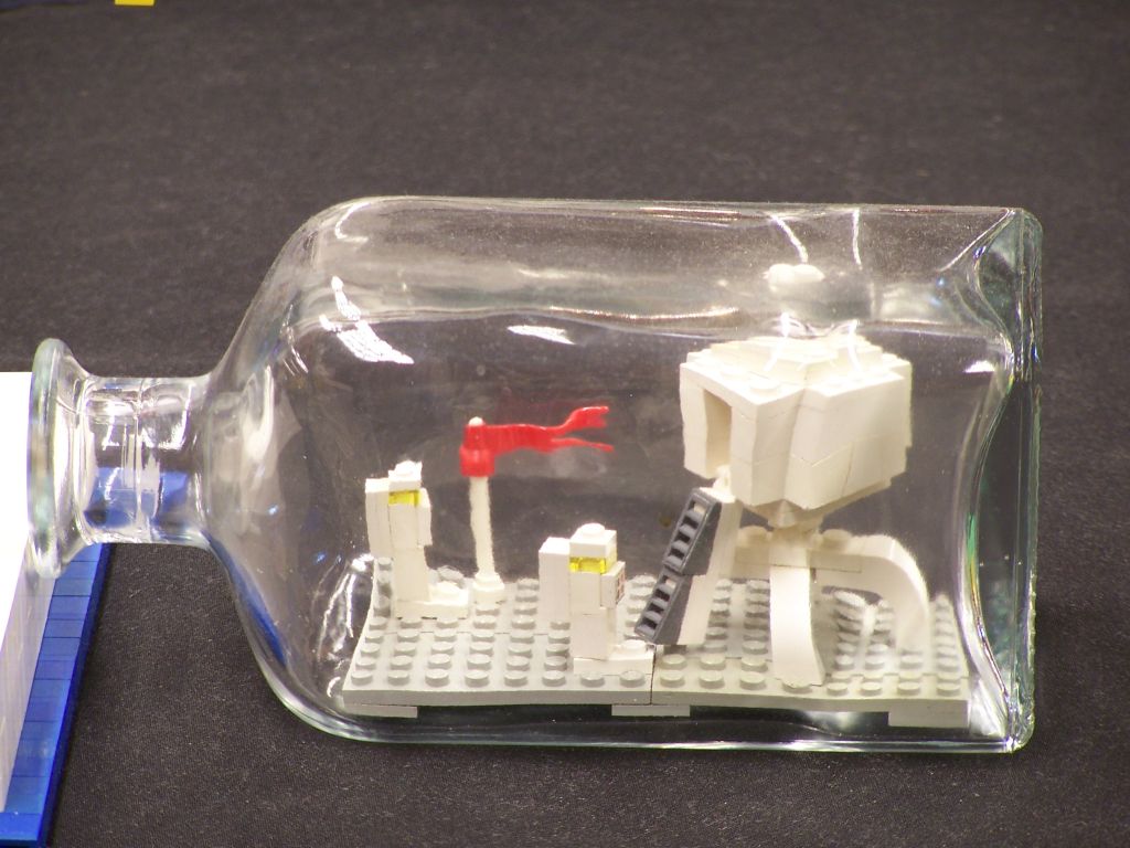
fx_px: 10022
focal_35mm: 307
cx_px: 565
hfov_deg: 6.5
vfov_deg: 4.8
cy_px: 424
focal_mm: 51
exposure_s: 1/2
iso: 80
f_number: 3.6
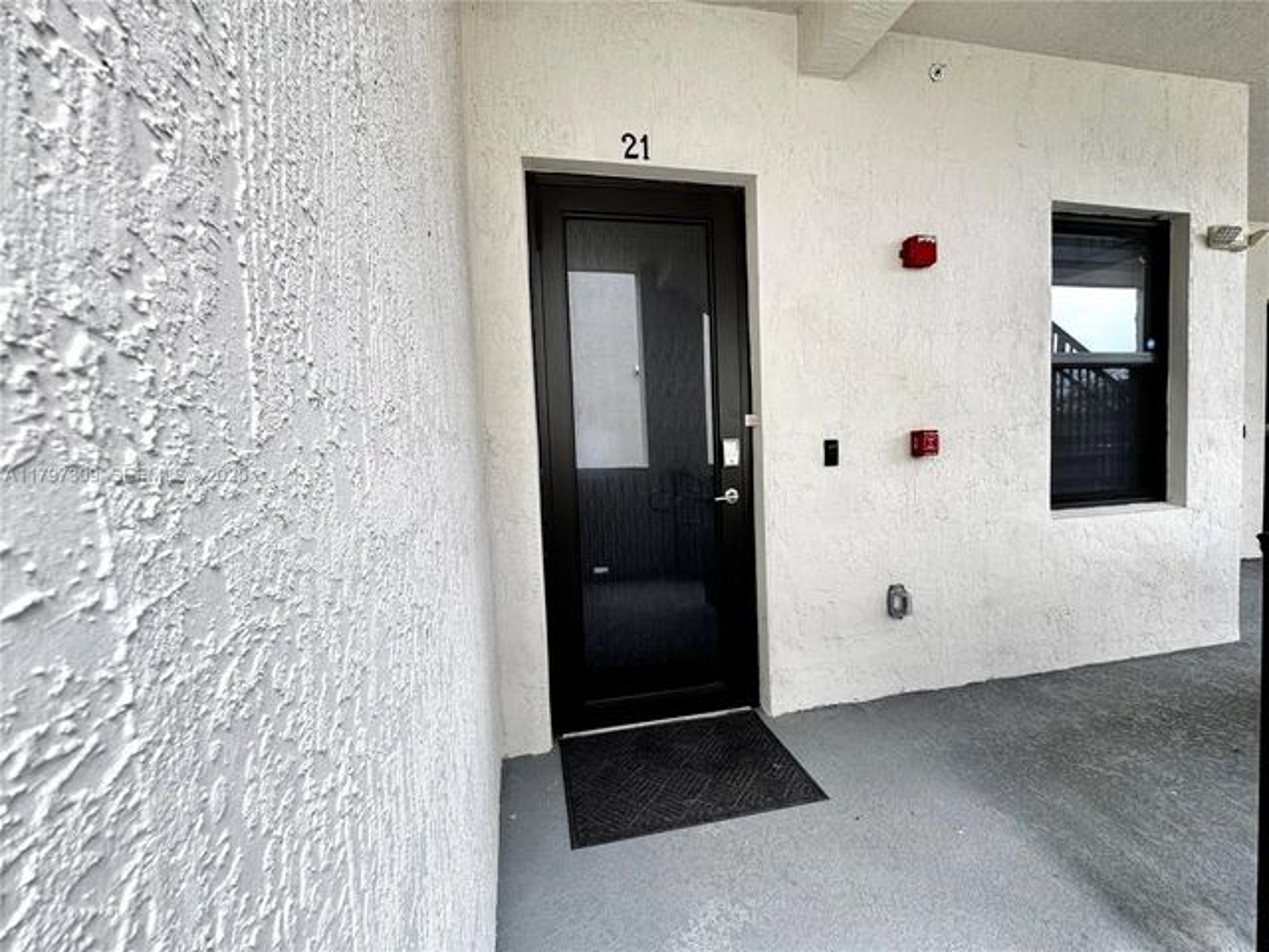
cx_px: 634
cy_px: 476
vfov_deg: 85.7
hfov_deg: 102.1
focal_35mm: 14
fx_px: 513
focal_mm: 2.22
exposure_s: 1/99
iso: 100
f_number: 2.2
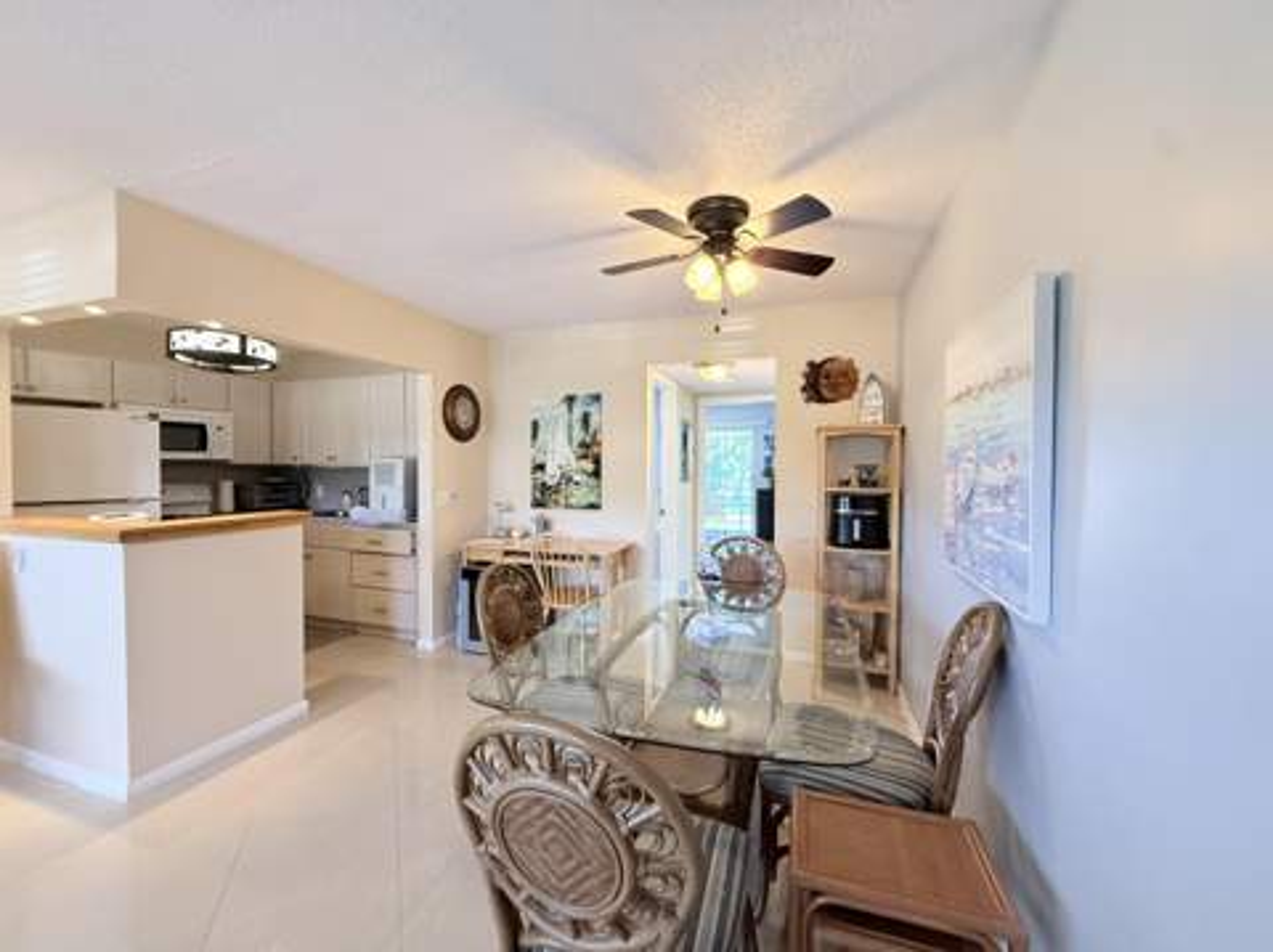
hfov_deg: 102.1
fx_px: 514
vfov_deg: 85.6
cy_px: 476
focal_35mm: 14
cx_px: 636
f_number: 2.2
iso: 400
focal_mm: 2.22
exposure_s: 1/120
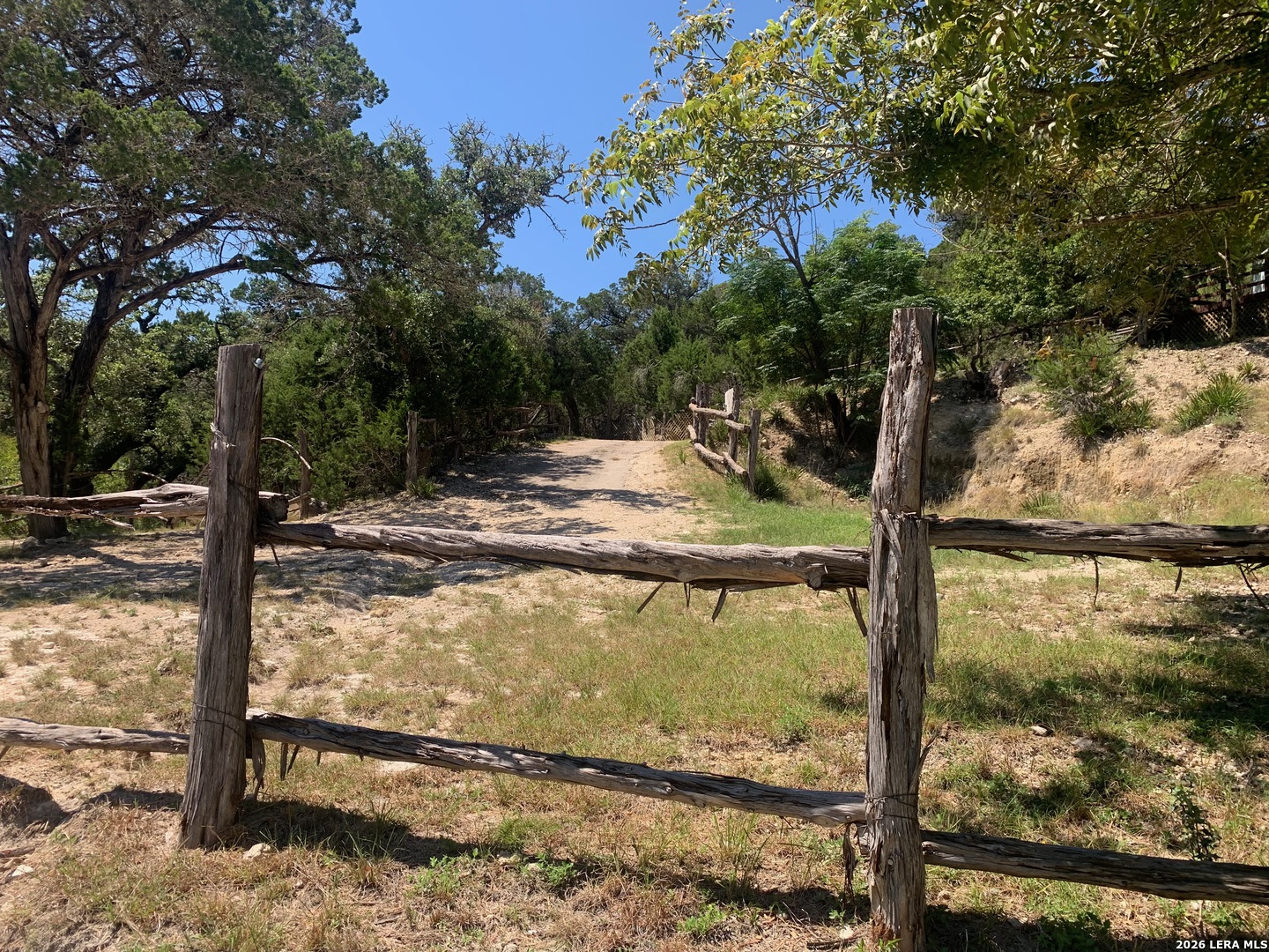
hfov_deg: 67.3
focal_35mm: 26
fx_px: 953
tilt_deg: +4.8
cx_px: 634
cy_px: 476
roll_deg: -3.7
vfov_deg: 53.1
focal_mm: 4.25
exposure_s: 1/1314
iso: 25
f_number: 1.8
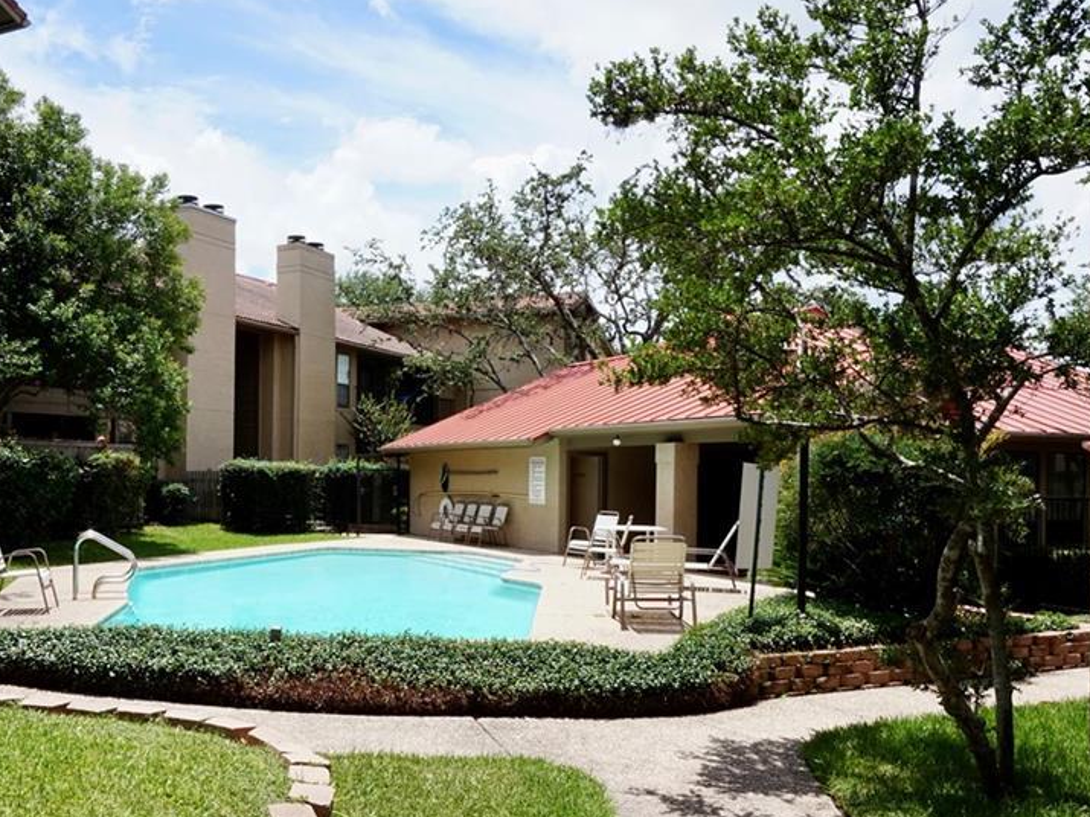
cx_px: 415
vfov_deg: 42.8
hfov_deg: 54.8
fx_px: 1039
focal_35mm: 33
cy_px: 465
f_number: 13
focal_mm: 16
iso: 100
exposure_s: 1/80
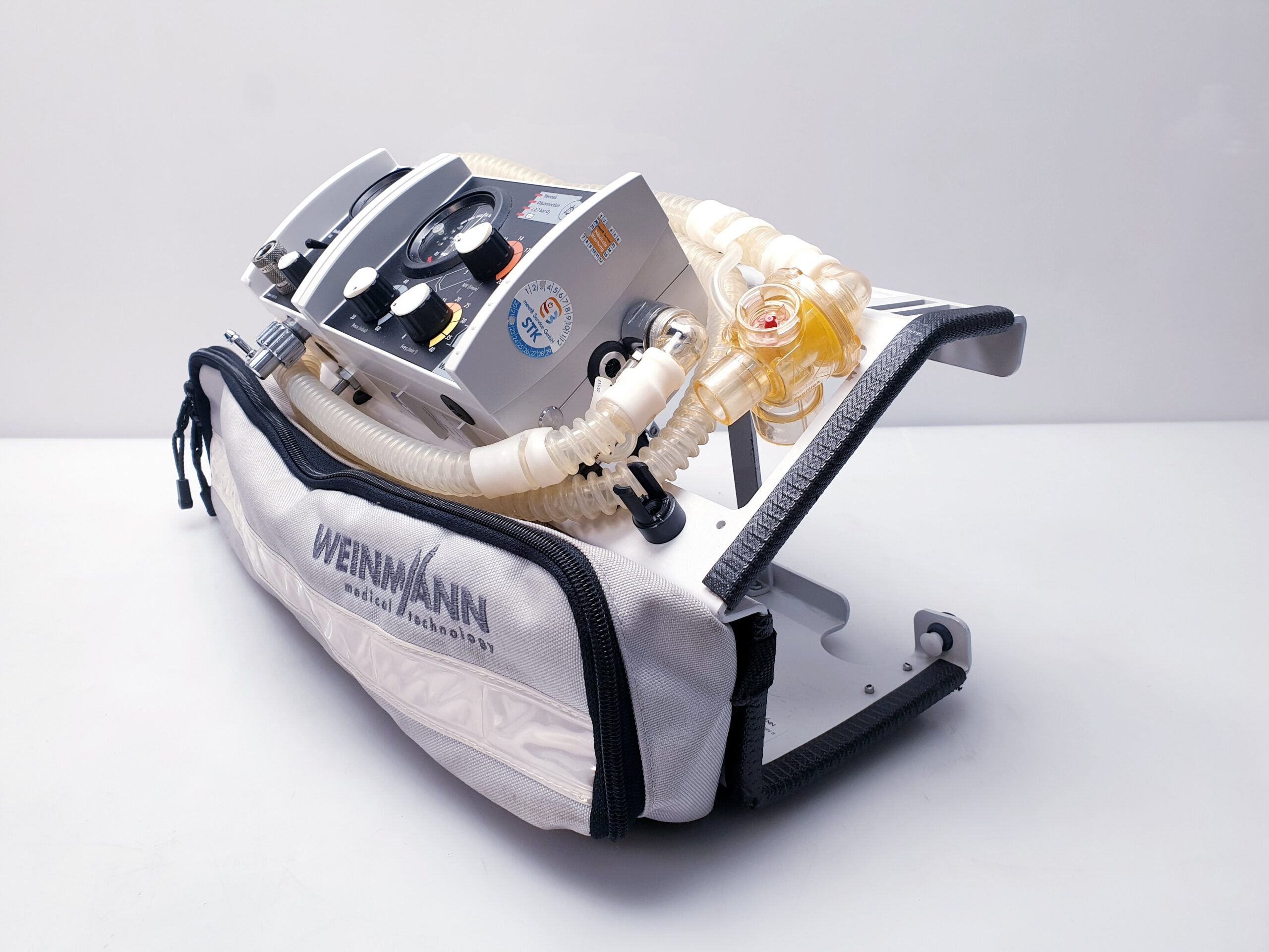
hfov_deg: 67.3
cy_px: 476
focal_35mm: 26
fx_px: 953
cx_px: 634
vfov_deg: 53.1
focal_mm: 4.3
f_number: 2.4
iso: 80
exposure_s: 1/50
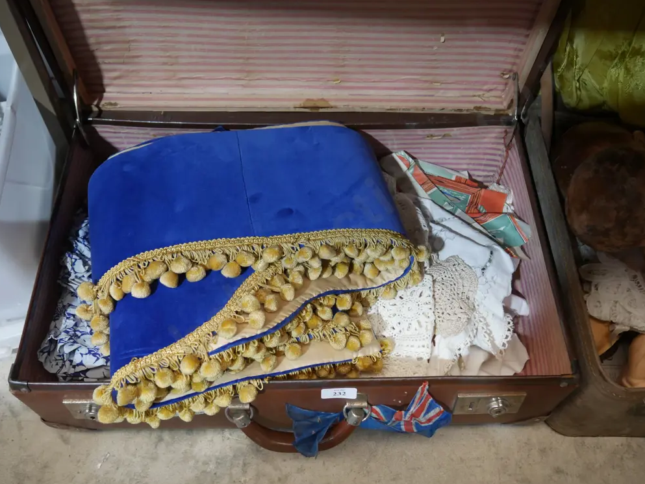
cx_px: 325
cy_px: 243
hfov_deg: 55.3
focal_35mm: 33
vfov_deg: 43.0
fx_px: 615
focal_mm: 16
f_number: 3.6
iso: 800
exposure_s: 1/60
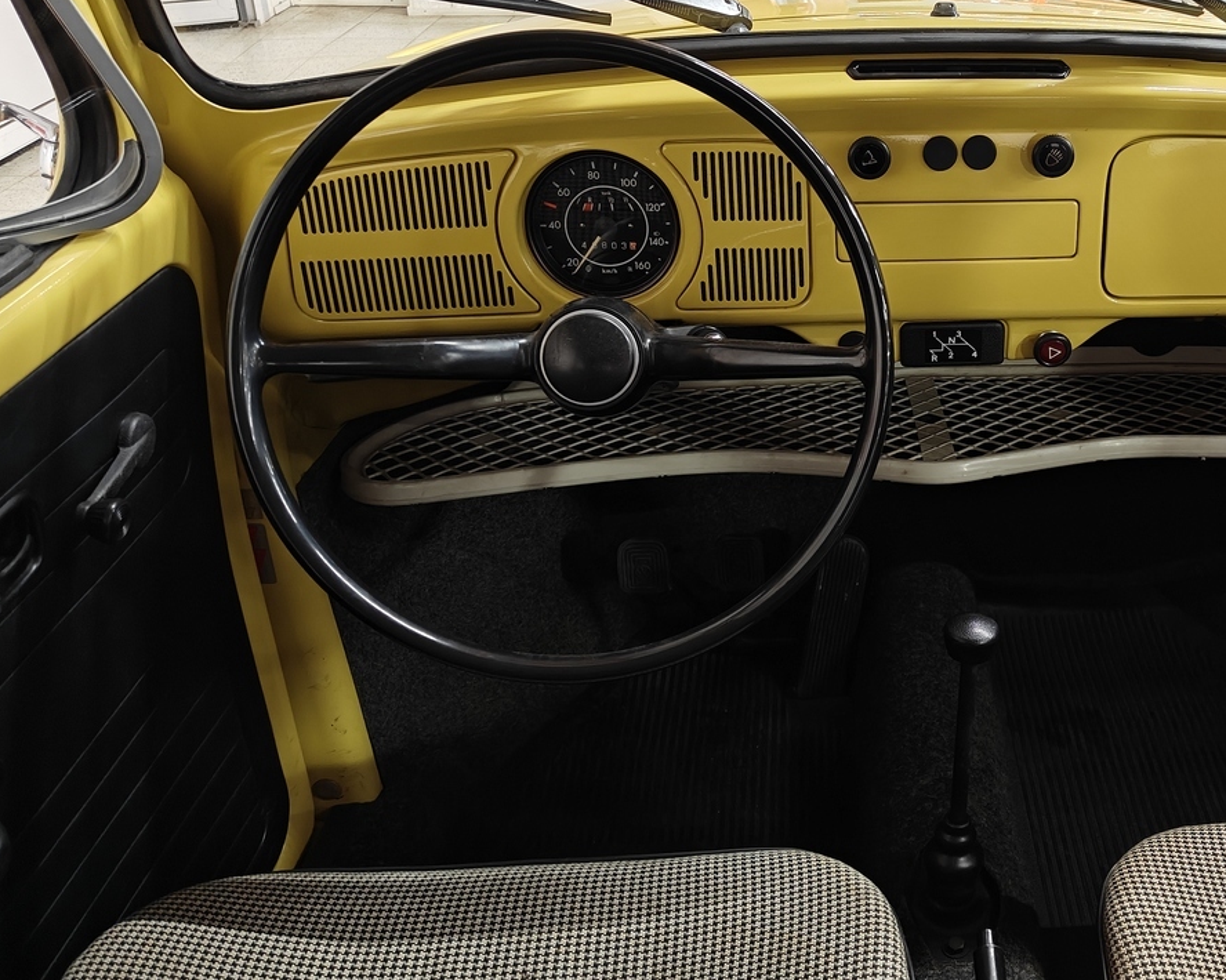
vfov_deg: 39.0
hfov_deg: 46.0
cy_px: 398
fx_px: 1379
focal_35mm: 38
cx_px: 943
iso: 125
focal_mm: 5.59
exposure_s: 1/50
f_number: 1.8
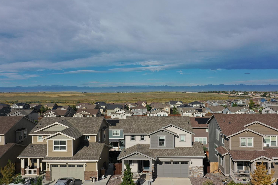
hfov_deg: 61.9
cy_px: 94
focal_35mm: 30
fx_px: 232
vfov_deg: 43.6
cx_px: 144
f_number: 6.3
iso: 100
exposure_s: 1/800
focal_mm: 10.26
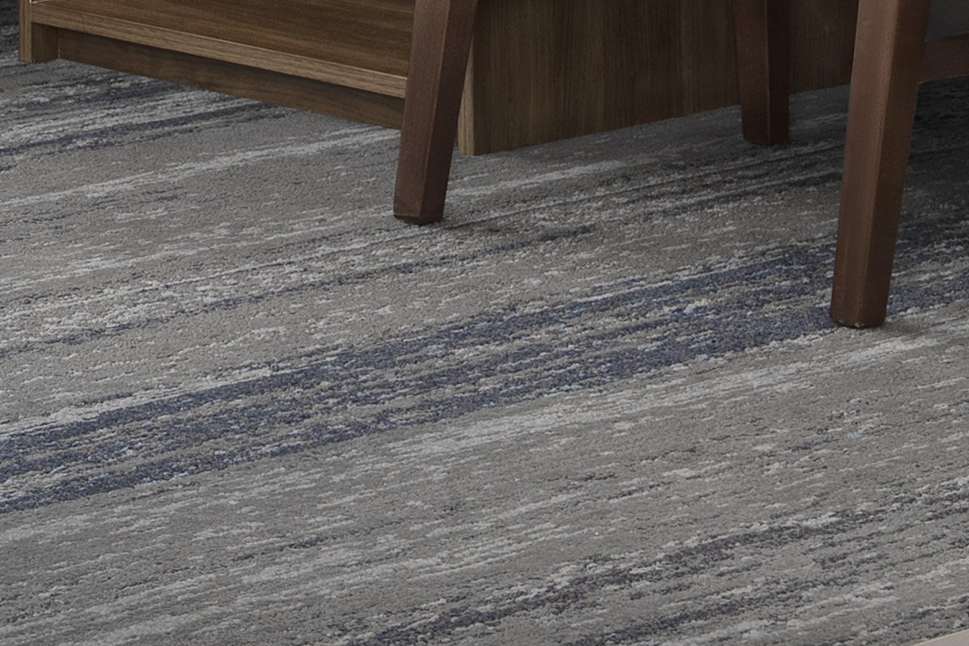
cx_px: -89
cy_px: -671
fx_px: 5545
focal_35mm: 206
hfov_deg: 9.9
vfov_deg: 6.5
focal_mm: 48
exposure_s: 1.6
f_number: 11
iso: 50
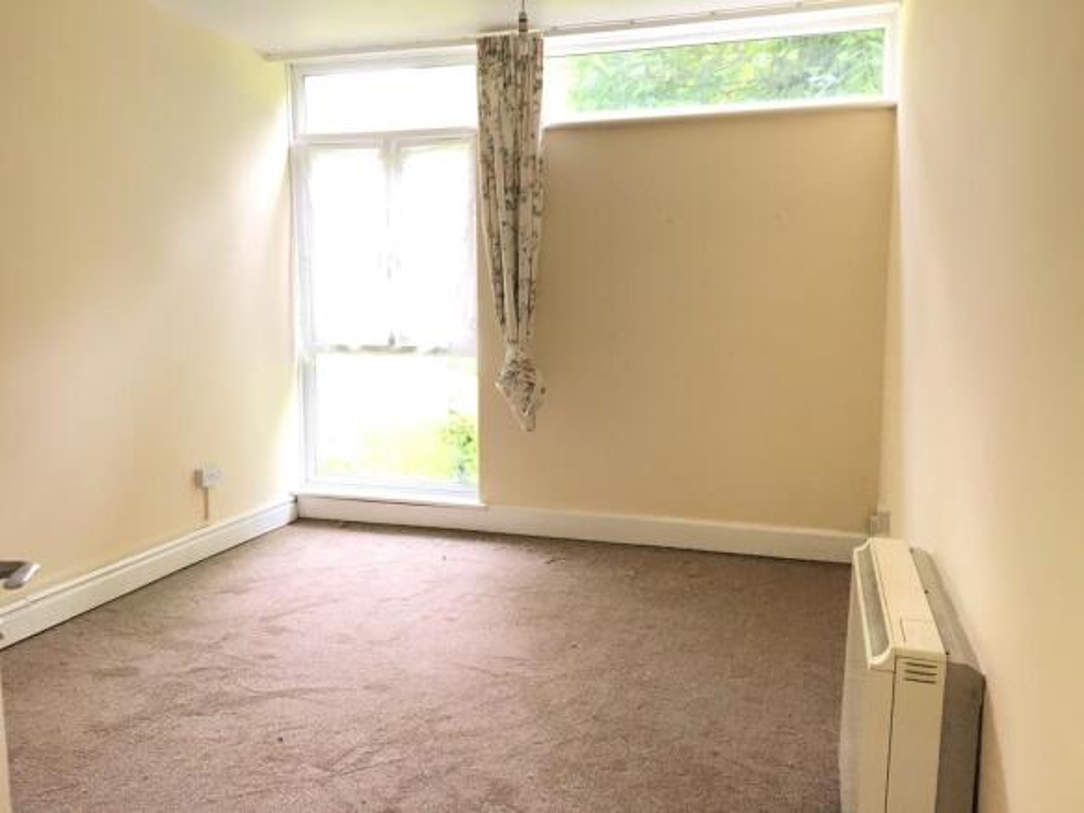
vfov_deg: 48.2
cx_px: 542
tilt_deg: -6.6
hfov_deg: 61.7
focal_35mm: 29
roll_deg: +0.6
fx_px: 908
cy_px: 406
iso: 40
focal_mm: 4.15
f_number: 2.2
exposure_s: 1/33
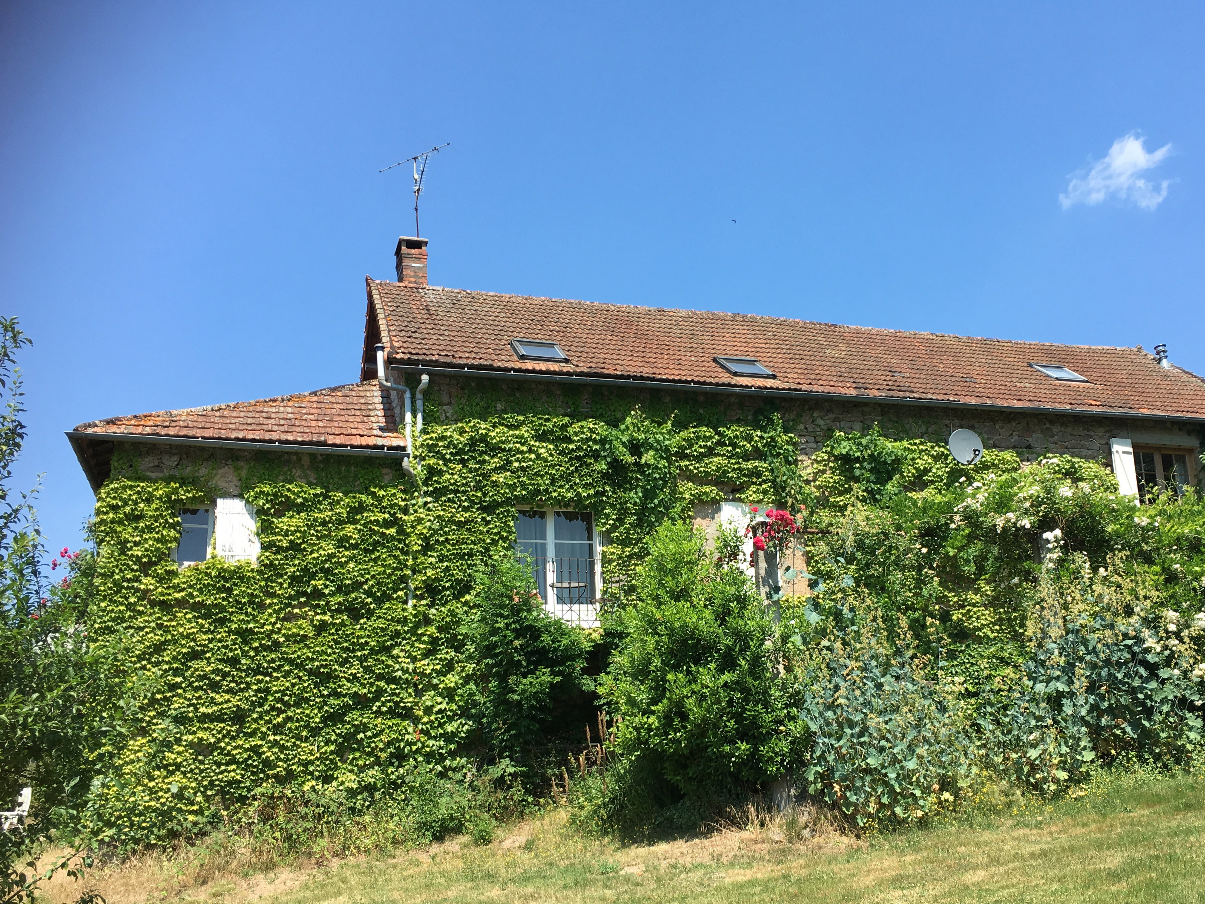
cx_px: 695
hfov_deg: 51.2
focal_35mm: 36
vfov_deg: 39.5
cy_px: 544
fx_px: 1253
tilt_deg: +10.5
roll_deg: +2.7
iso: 25
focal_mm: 4.15
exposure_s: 1/793
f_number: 2.2
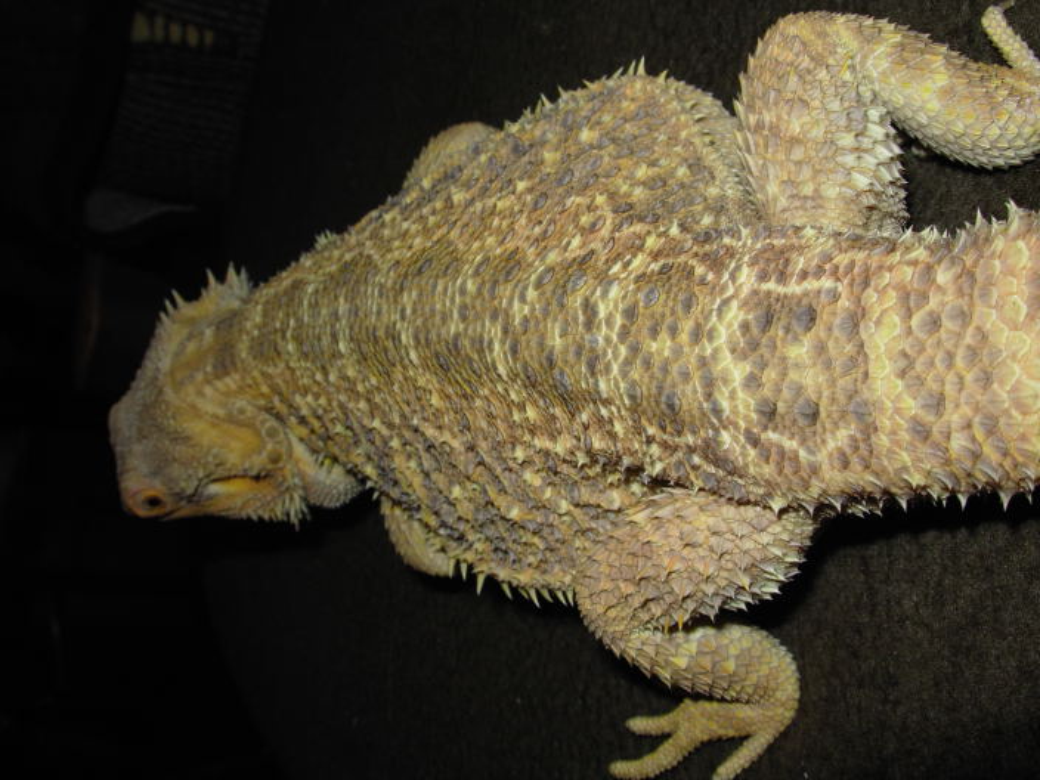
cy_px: 390
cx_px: 520
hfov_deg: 49.0
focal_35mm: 38
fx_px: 1142
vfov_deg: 37.7
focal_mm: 6.3
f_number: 4.9
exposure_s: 1/32
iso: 50
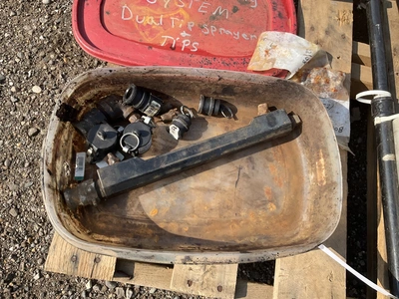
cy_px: 150
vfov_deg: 48.2
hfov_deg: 61.7
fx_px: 334
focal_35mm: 29
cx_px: 200
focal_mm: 3
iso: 25
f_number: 1.8
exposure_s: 1/855
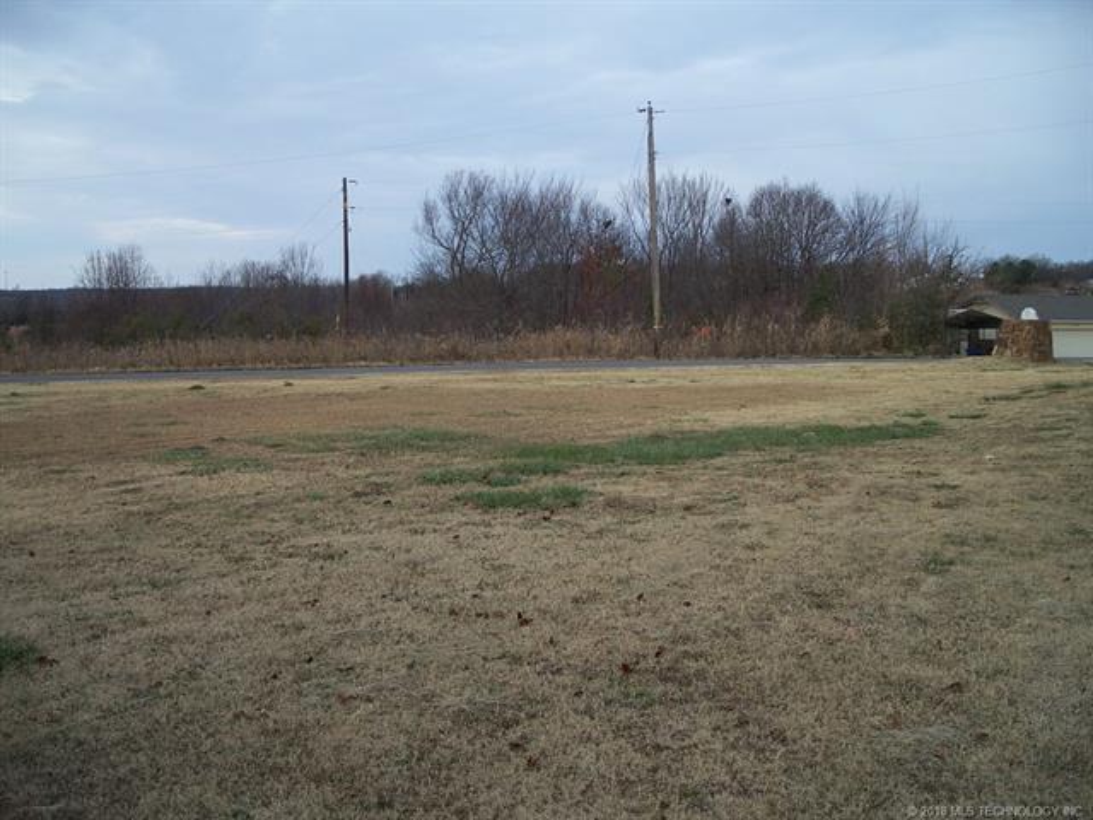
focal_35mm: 37
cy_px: 410
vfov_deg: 38.7
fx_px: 1168
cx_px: 546
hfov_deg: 50.1
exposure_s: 1/320
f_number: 2.8
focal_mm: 7.8
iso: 64
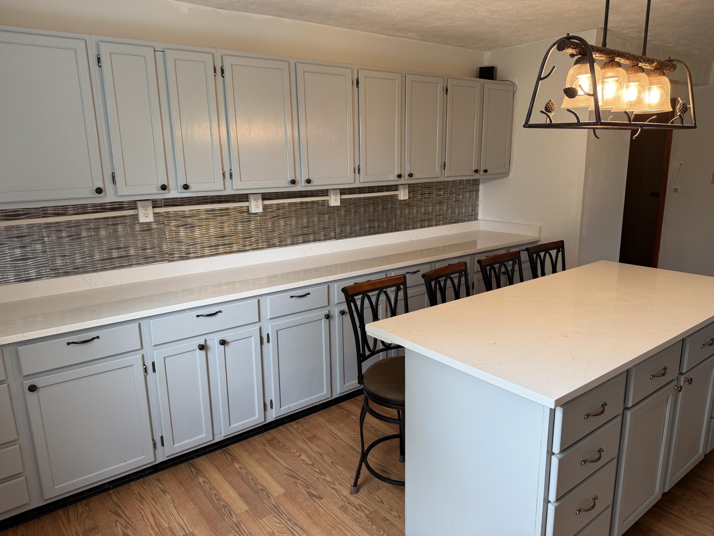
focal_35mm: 24
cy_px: 268
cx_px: 357
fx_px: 495
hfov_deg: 71.6
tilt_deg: -13.0
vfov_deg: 56.8
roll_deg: +1.4
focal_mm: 6.76
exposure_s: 1/121
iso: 80
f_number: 1.78
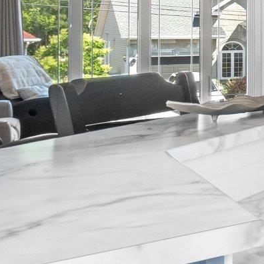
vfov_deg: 25.3
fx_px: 569
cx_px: 659
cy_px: 26
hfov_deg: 14.4
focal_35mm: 66
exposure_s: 1/13
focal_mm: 10
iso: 400
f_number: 10
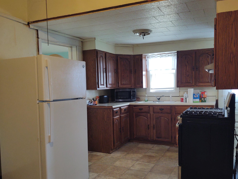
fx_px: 213
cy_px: 101
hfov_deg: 58.2
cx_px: 133
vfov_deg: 45.3
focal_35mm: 31
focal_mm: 4.75
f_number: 1.7
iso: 175
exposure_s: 1/40
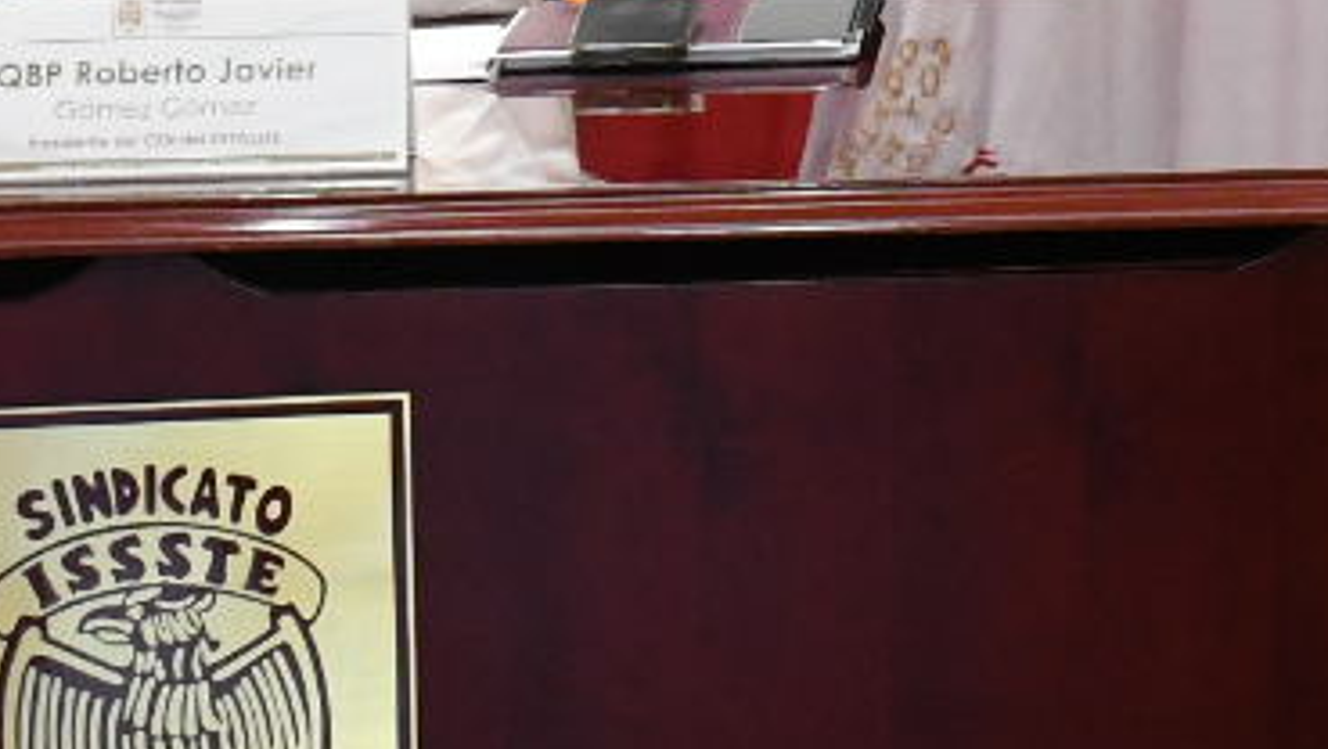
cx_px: 1332
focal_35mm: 184
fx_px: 6483
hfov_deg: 11.6
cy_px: -720
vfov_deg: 6.4
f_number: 7.1
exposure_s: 1/100
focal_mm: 27
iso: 3200
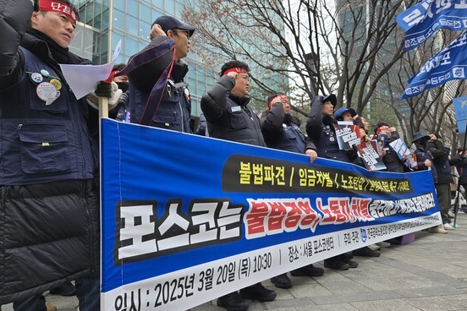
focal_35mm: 26
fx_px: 337
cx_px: 244
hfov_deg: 69.4
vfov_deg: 49.3
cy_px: 129
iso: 80
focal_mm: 5.4
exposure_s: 1/1668
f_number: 1.8
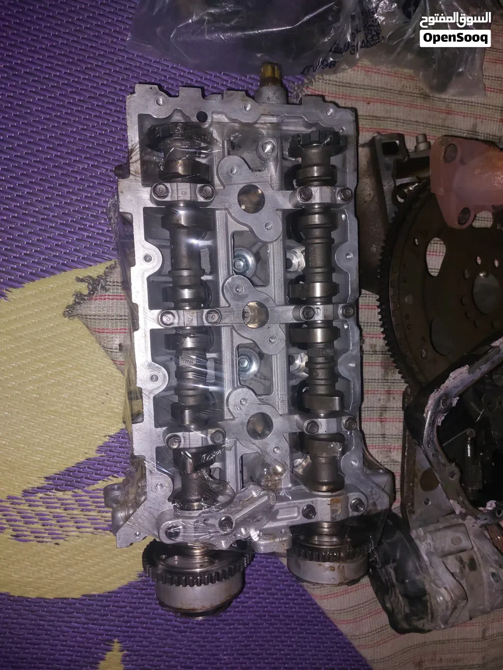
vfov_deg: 69.4
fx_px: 484
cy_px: 335
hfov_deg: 54.9
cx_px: 252
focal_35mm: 25
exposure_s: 1/100
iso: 250
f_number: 1.8
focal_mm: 5.23
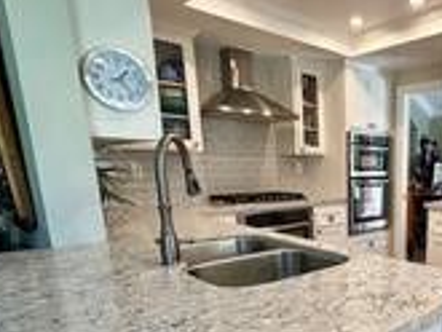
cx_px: 374
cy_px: 252
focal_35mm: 29
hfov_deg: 55.7
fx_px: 371
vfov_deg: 46.4
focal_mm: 2.22
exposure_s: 1/60
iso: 160
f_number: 2.2
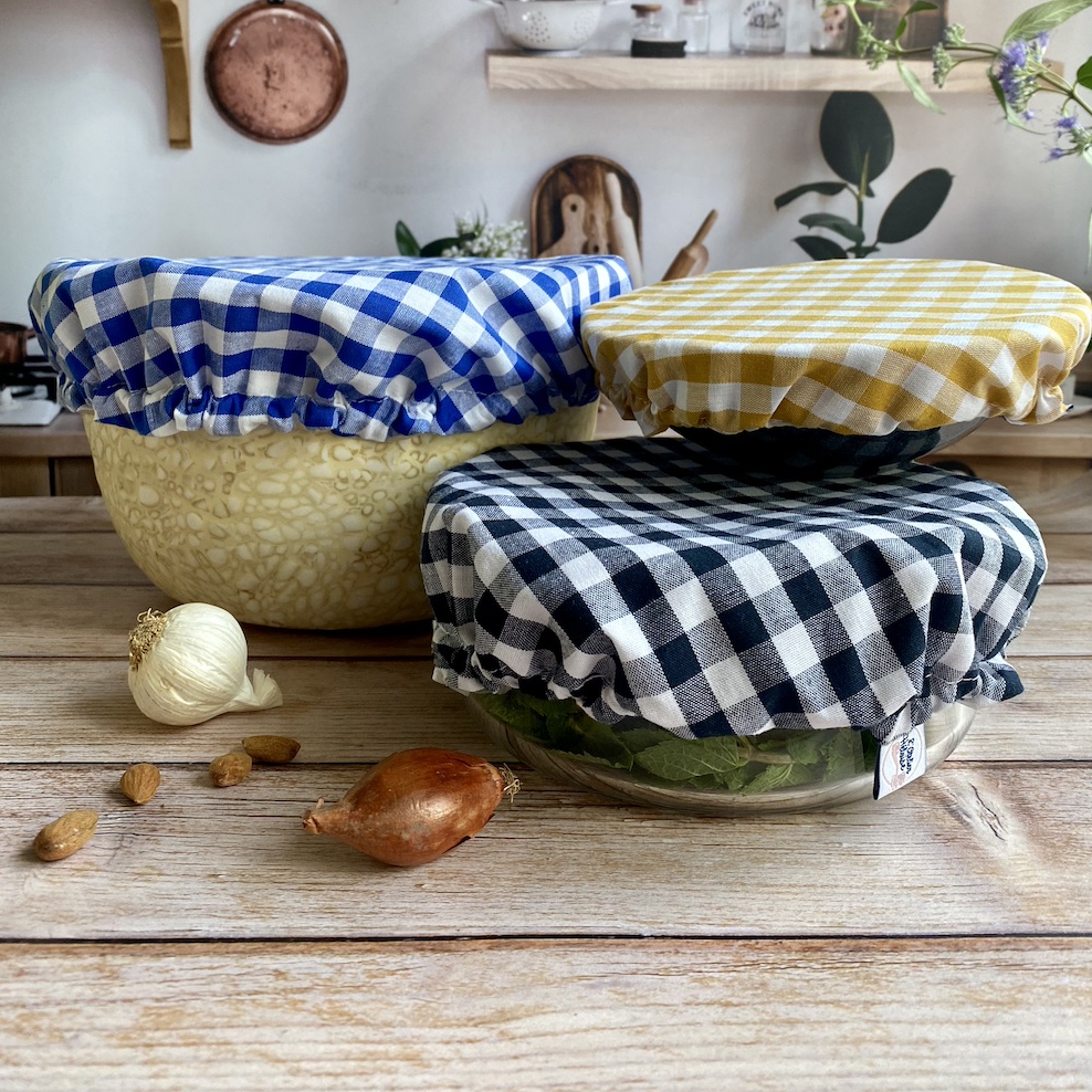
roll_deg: -1.3
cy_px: 372
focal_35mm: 31
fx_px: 1106
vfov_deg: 51.6
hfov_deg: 52.5
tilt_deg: -6.0
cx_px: 549
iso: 125
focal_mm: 4.25
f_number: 1.8
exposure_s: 1/103
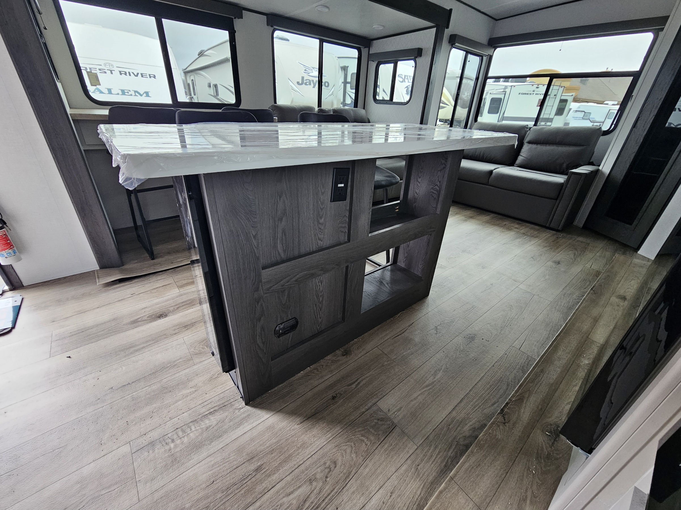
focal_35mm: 13
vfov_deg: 89.9
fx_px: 256
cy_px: 255
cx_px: 340
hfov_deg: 106.2
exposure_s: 1/77.5
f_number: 2.2
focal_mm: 2.2
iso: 100
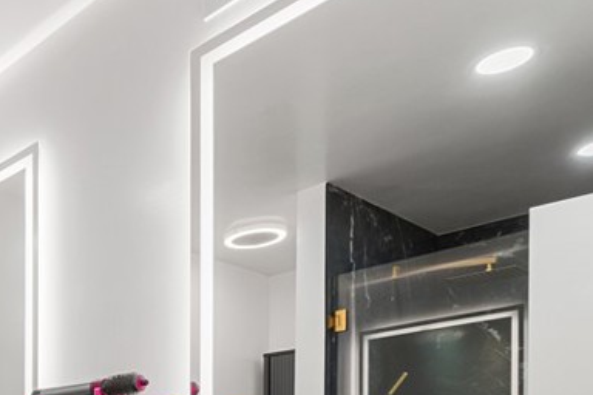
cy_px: 469
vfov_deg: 29.1
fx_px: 659
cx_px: -53
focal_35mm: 40
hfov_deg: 39.9
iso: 320
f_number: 7.1
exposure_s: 1/15
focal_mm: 10
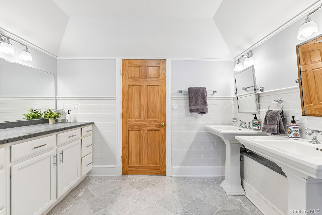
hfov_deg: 93.3
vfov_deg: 70.4
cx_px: 161
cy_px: 108
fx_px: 152
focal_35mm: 17
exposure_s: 1/13
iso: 250
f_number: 9
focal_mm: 17
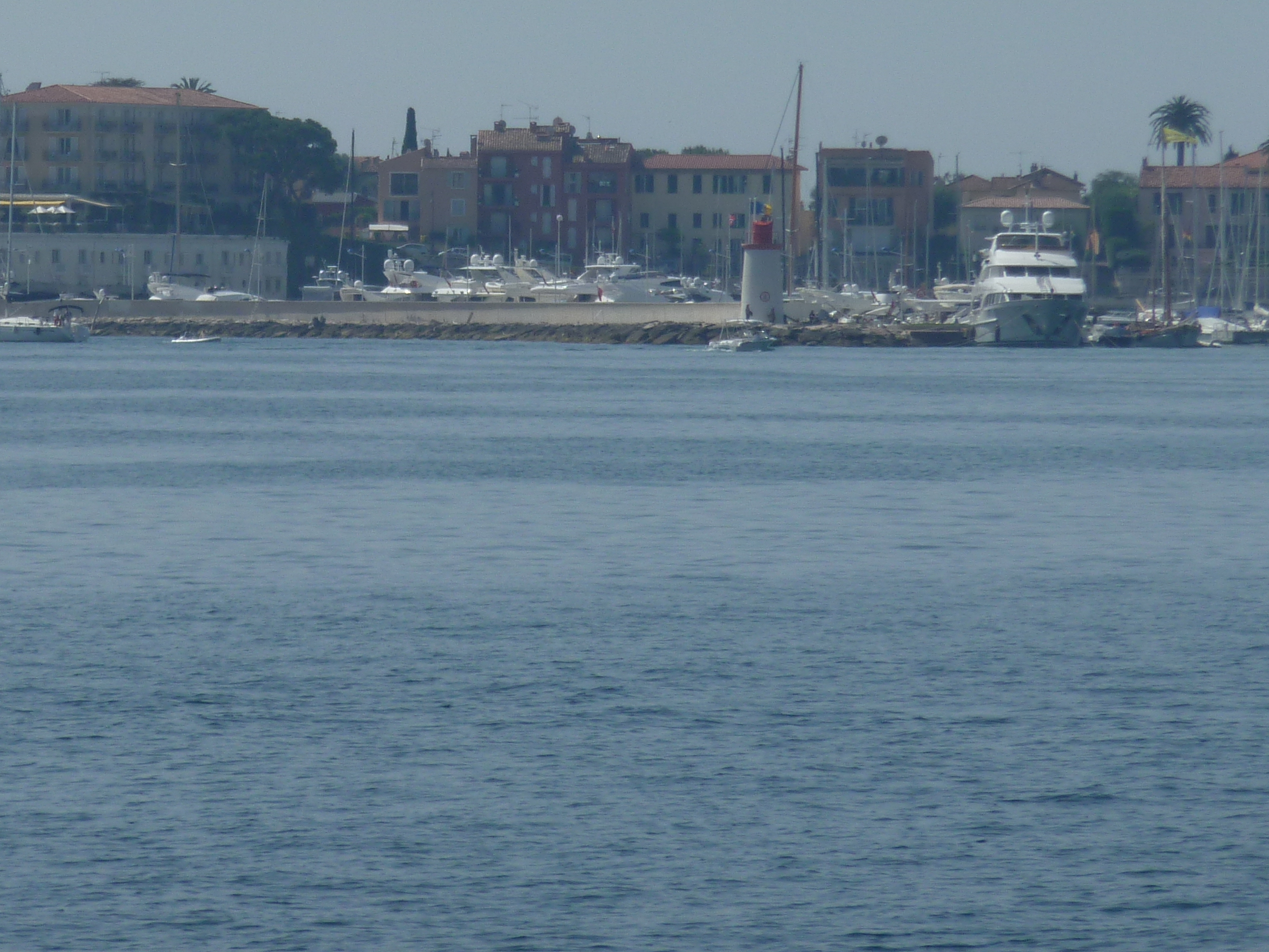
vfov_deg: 3.2
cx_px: 351
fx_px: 17268
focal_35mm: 471
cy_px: 262
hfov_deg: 4.2
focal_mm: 45.7
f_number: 5.6
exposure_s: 1/1000
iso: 80
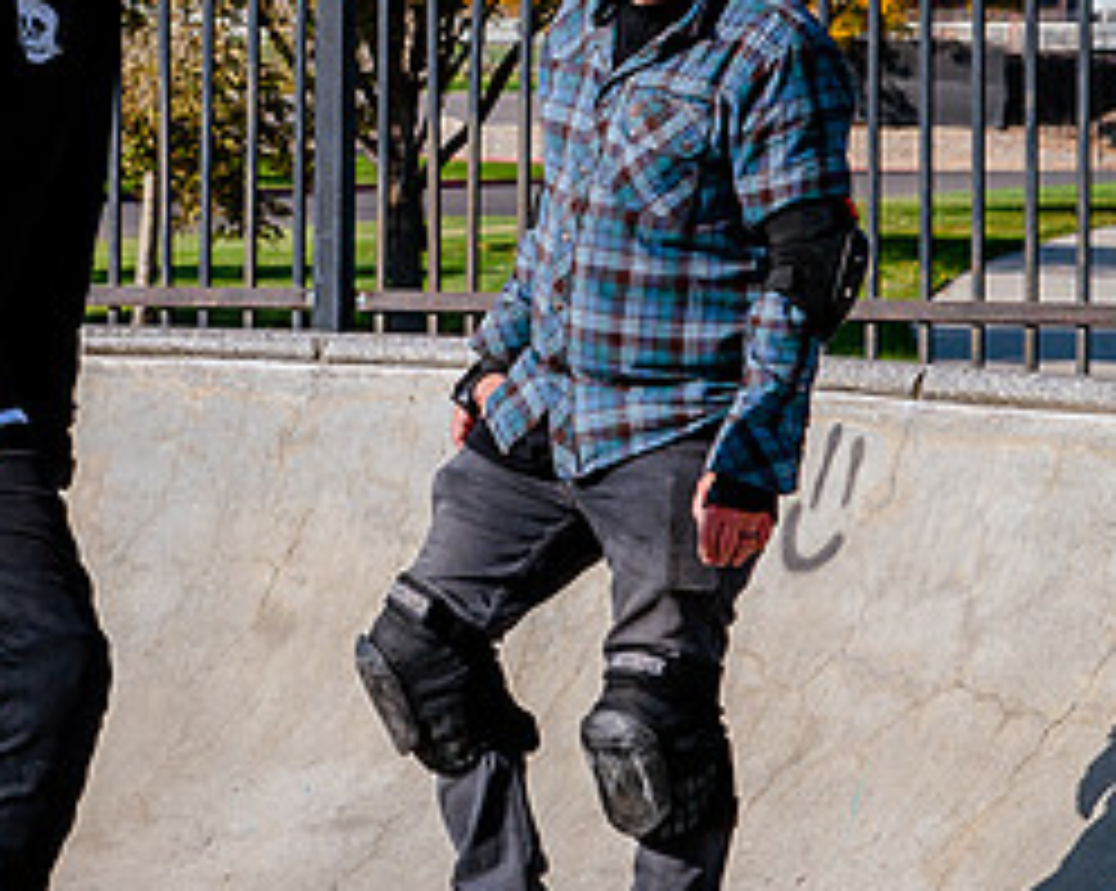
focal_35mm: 210
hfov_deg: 9.2
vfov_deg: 7.3
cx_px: 322
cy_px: 153
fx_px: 6931
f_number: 9
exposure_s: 1/500
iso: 200
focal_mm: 75
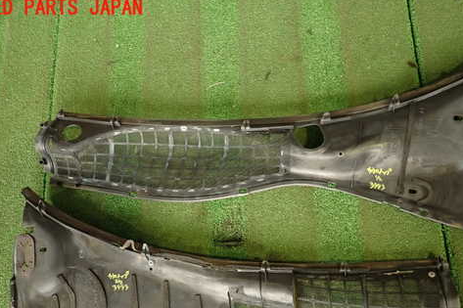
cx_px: 258
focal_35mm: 33
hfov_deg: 57.1
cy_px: 216
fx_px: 424
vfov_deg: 39.3
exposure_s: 1/30
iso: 250
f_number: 2
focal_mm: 4.5
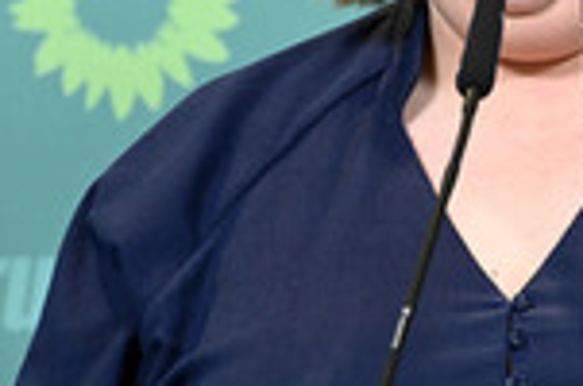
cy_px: 89
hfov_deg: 2.3
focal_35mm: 899
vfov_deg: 1.5
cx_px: 550
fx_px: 14528
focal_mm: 300
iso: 6400
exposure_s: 1/500
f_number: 6.3
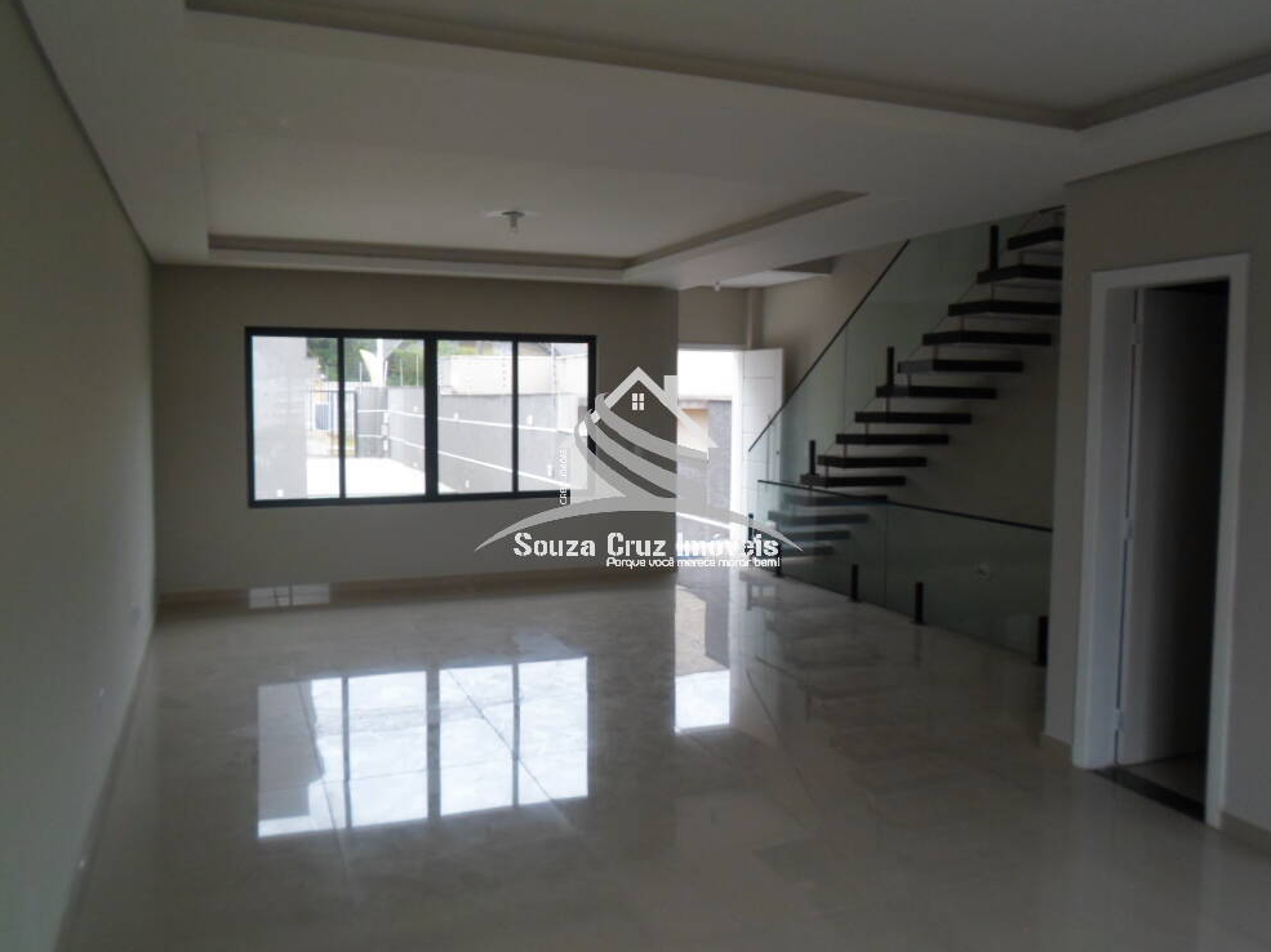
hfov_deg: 67.3
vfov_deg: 53.0
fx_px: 954
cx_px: 639
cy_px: 468
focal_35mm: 26
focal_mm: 4.5
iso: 80
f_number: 2.5
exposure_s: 1/90
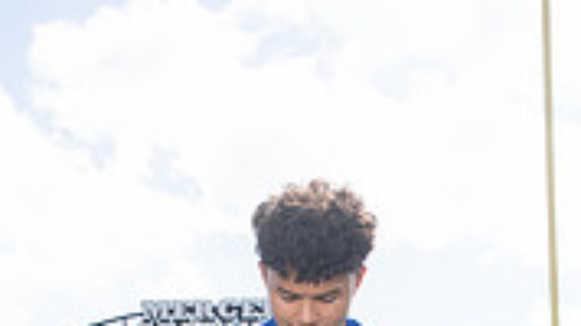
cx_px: 304
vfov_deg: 11.6
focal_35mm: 90
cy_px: 727
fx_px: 1386
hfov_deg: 23.7
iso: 125
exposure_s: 1/320
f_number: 7.1
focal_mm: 34
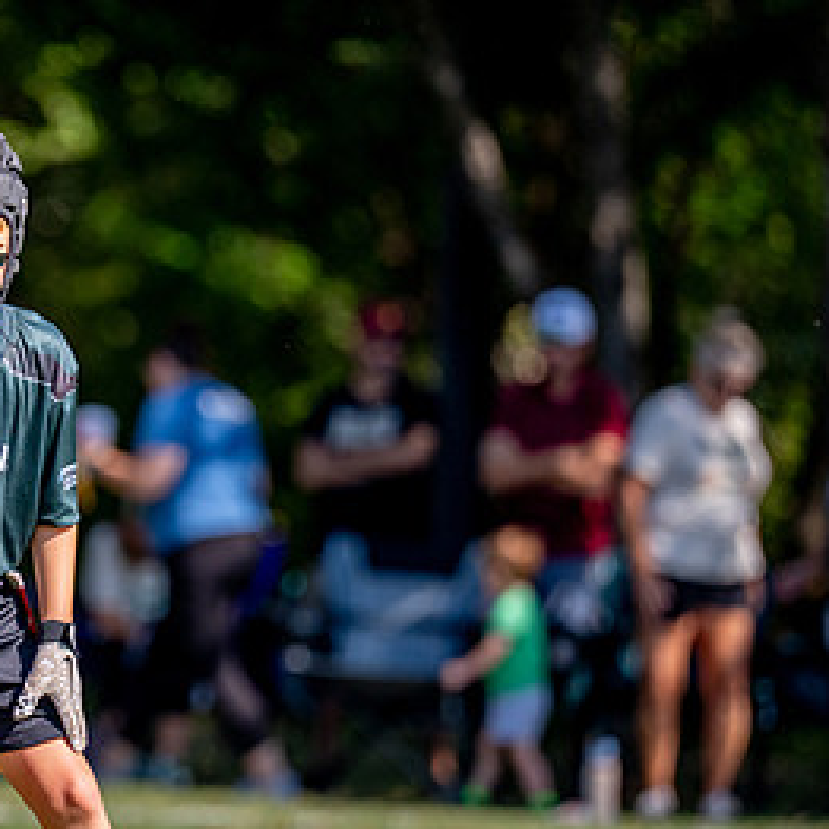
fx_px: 10404
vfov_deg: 4.6
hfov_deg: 4.6
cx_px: -17
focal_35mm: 384
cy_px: 498
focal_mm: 171
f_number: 2.8
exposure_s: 1/4000
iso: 250
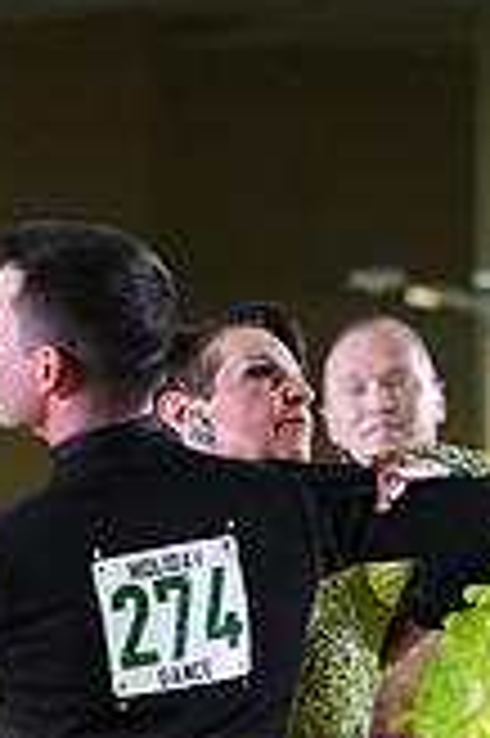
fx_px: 14137
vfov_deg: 3.0
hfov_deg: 2.0
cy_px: 886
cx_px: -196
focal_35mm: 691
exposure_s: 1/400
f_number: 5
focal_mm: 195
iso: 6400
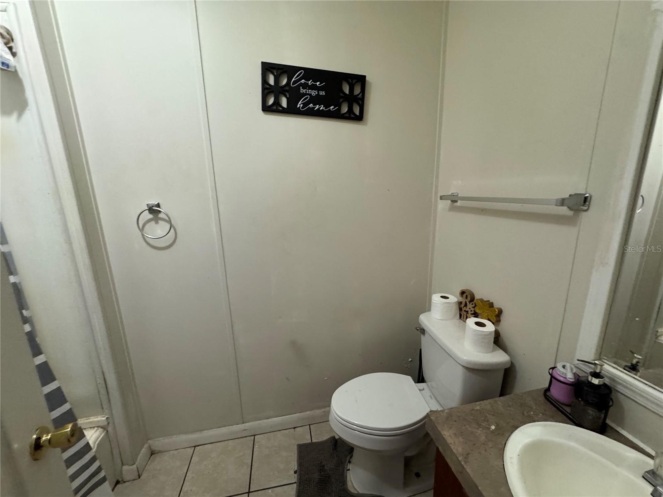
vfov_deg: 85.7
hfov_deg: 102.1
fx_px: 268
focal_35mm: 14
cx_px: 332
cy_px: 248
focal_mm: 2.22
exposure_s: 1/60
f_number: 2.2
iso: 400
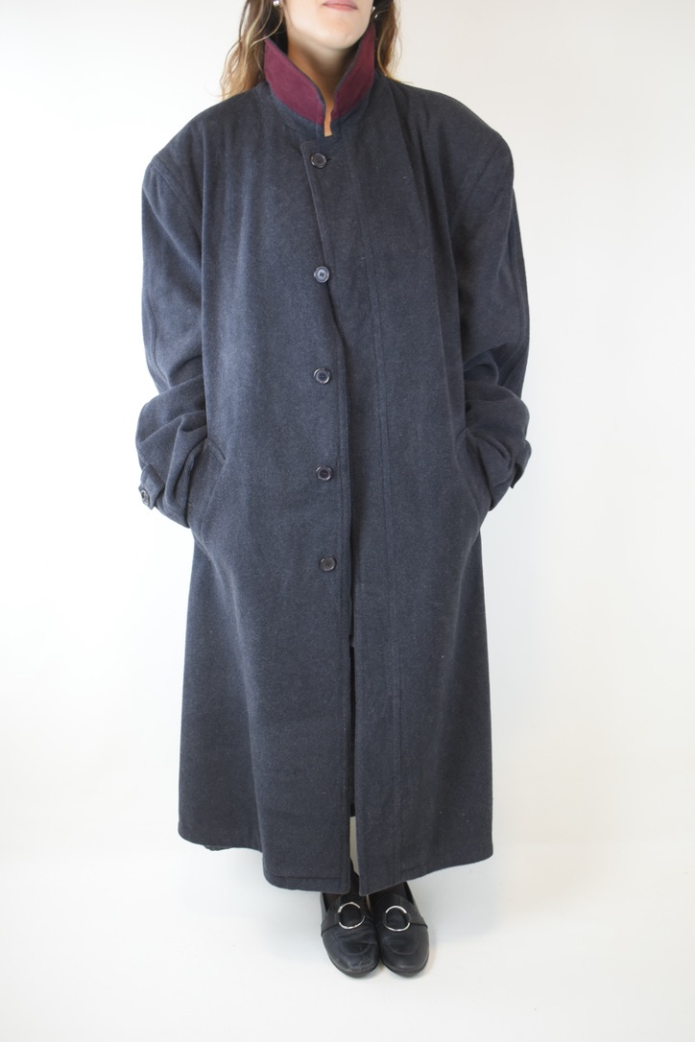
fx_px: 1129
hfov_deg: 34.2
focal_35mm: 39
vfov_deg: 49.6
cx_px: 348
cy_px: 521
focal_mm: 26
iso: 560
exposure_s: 1/60
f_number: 4
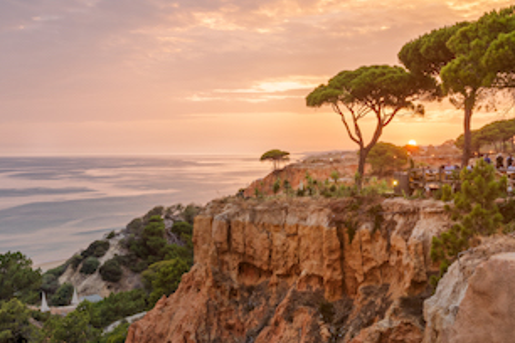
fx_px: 672
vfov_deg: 28.0
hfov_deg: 41.9
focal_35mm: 47
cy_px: 277
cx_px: 251
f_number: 11
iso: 200
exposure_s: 1/5
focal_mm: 24
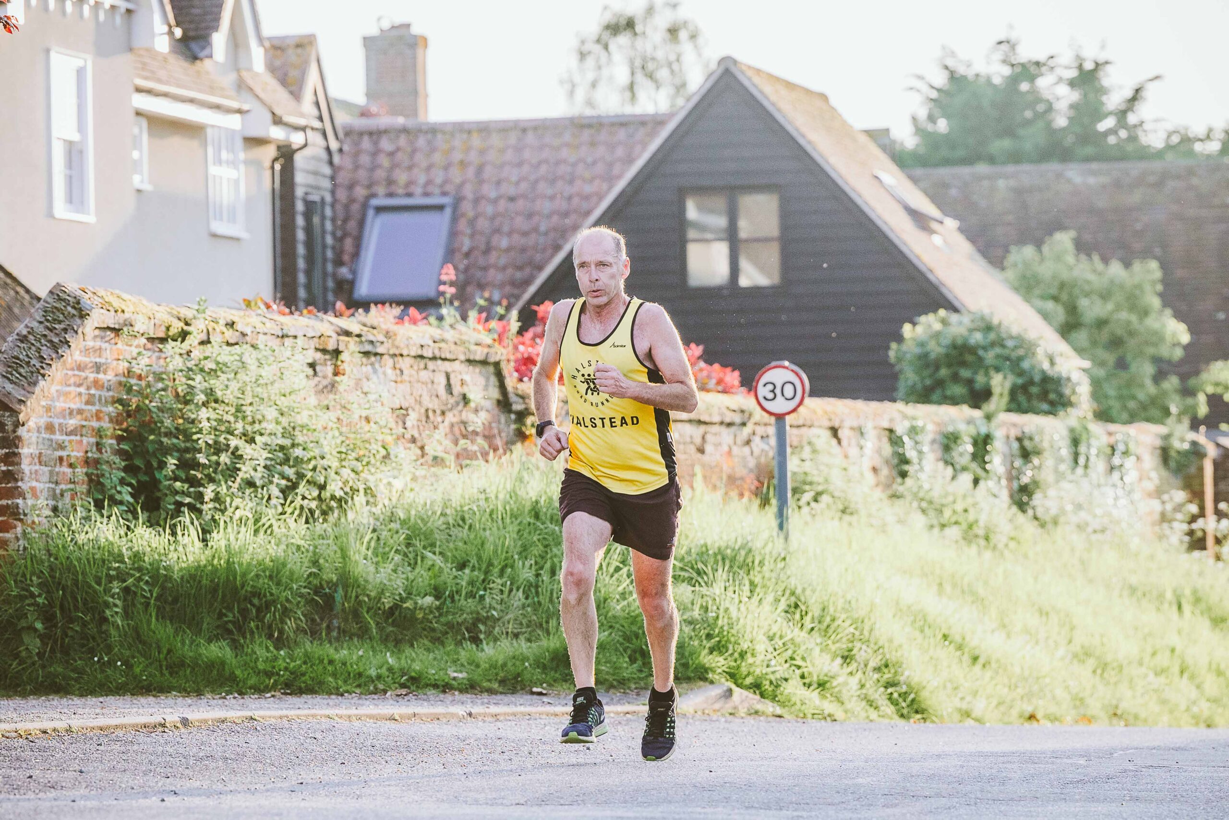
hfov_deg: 11.4
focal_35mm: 180
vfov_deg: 7.6
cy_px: 410
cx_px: 614
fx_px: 6145
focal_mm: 120
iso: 500
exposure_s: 1/1250
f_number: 3.5
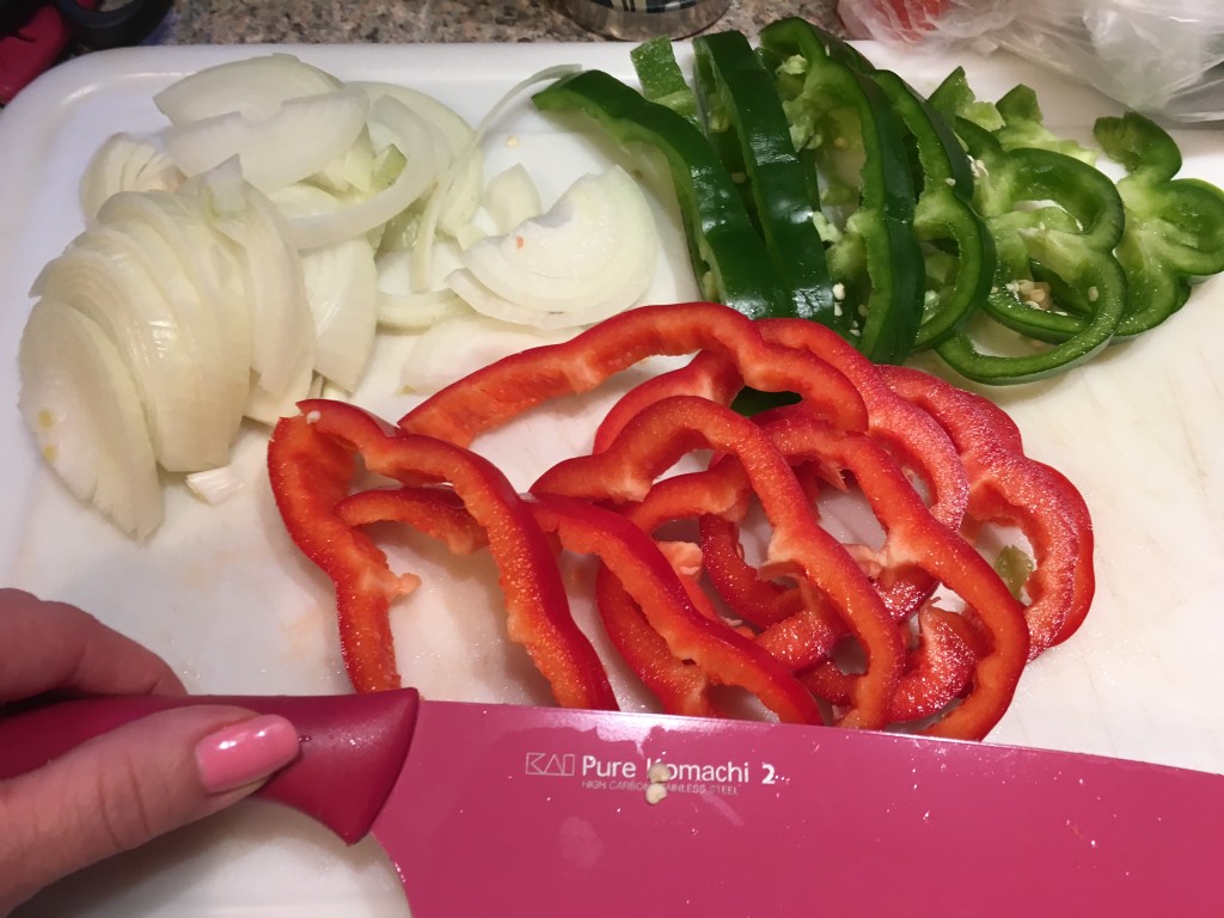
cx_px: 612
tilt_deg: -60.9
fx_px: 1025
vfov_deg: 48.2
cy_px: 459
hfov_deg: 61.7
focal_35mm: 29
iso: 64
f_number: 2.2
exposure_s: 1/30
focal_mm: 4.15
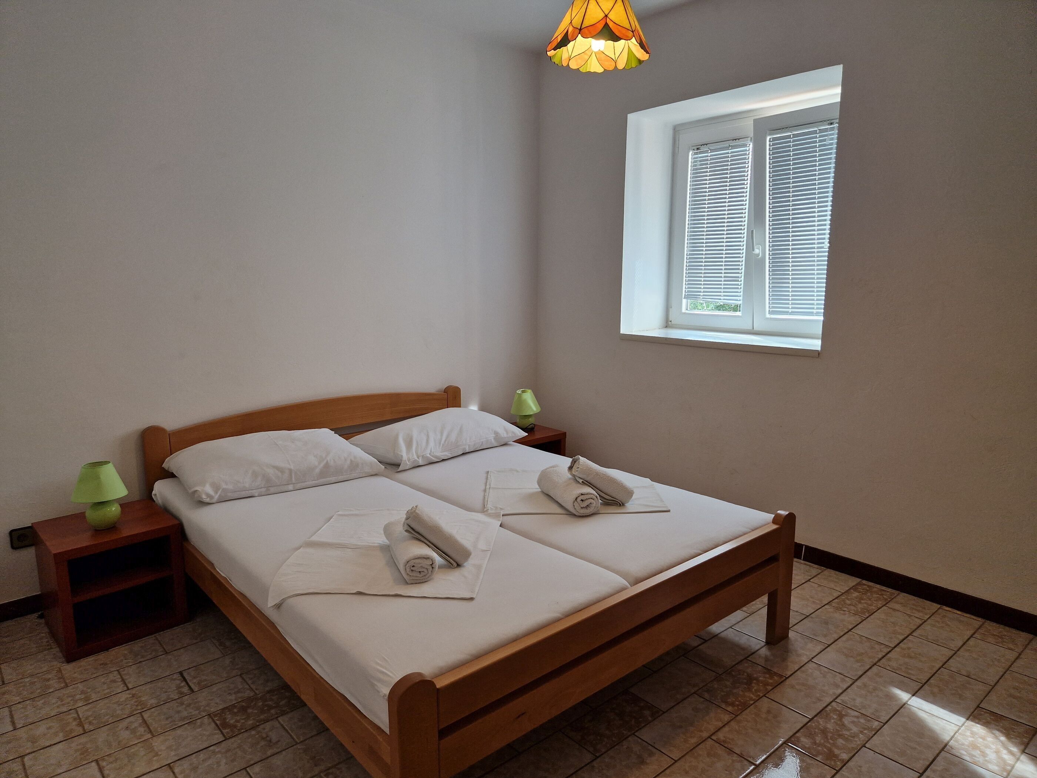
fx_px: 689
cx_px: 518
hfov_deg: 73.9
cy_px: 389
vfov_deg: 58.9
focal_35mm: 23
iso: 64
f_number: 1.8
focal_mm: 5.4
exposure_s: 1/100
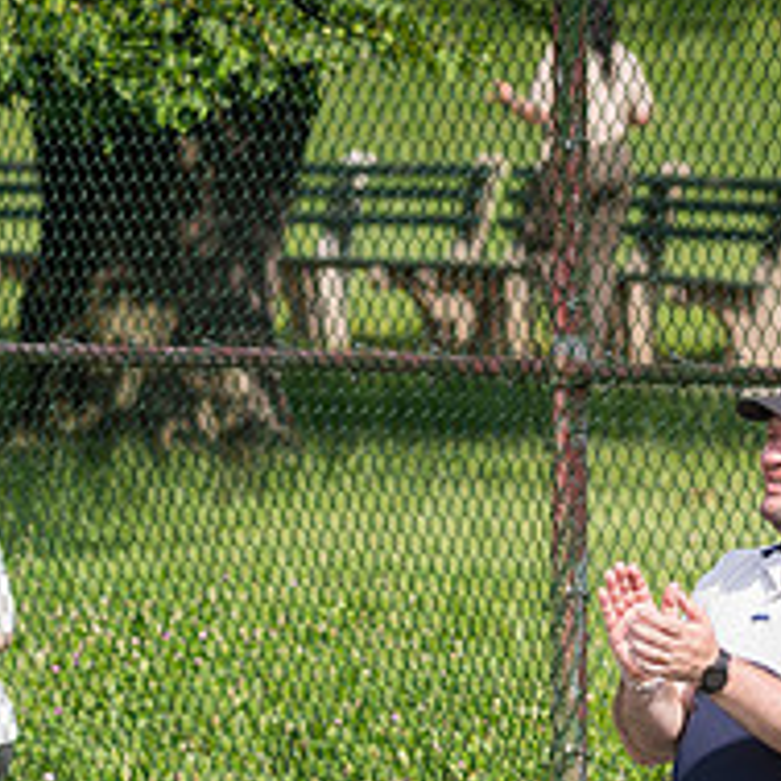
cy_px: 762
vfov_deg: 3.3
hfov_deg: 3.3
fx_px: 13707
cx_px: 639
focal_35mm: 537
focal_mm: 155
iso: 250
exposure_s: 1/1250
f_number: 4.5
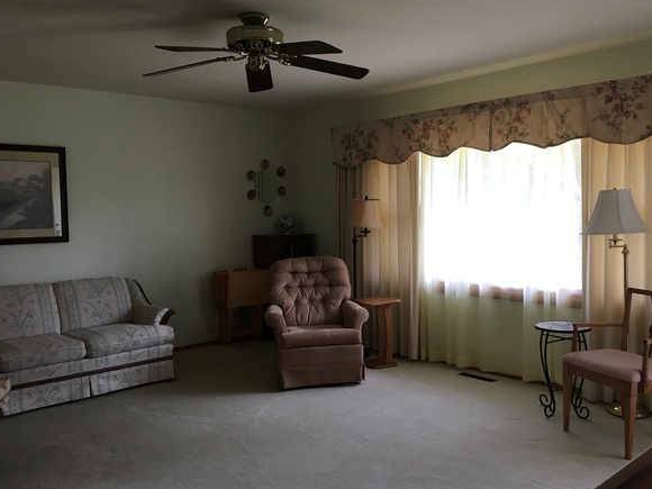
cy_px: 245
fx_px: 603
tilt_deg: -3.1
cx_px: 351
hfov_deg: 56.8
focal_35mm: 32
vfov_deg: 44.2
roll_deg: +1.0
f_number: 2.2
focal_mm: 4.15
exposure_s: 1/40
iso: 25
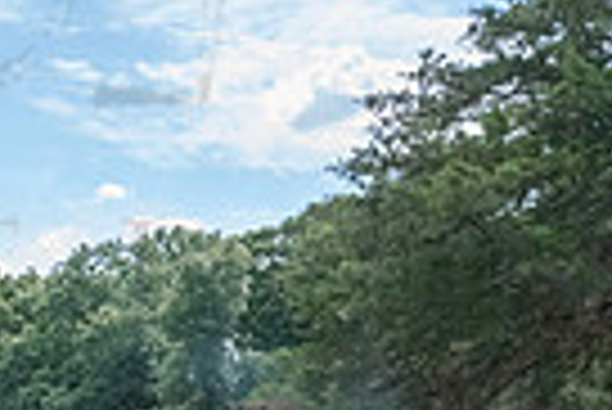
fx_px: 1072
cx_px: -13
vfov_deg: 20.1
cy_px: 511
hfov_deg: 29.5
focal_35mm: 63
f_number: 11
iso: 800
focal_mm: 14
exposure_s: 1/500
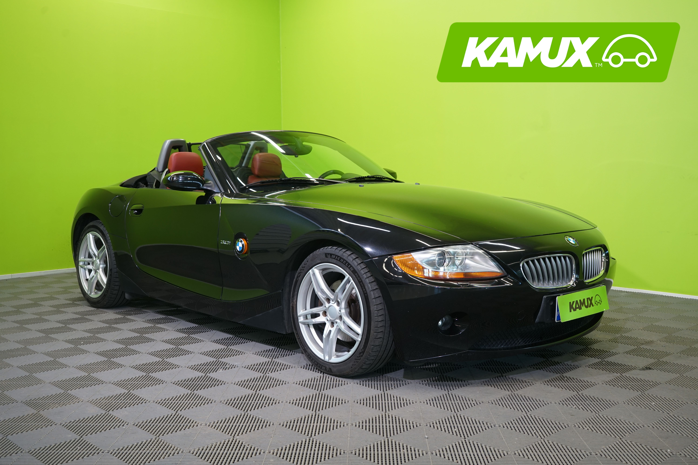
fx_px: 717
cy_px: 232
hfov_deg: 51.9
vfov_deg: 35.9
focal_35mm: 37
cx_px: 349
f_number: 6.3
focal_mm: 37
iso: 500
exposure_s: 1/25
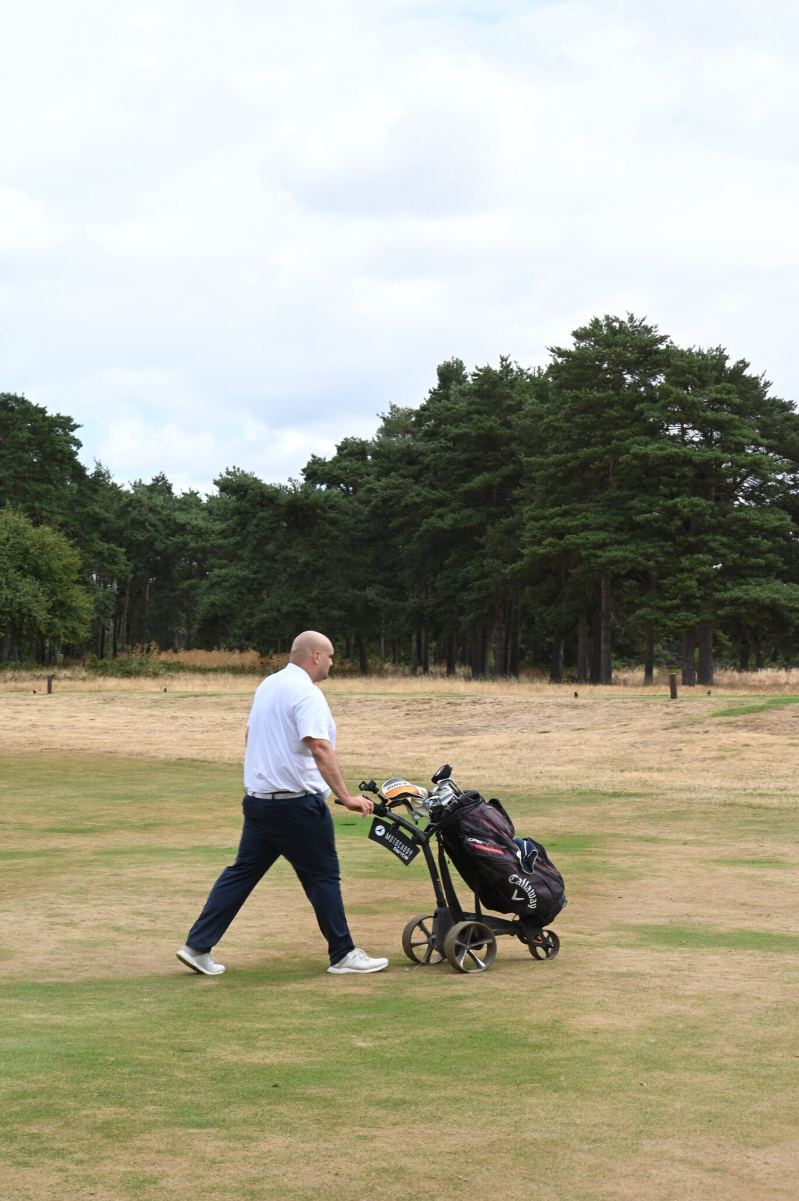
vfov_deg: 32.4
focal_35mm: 62
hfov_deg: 21.9
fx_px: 2066
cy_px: 600
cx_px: 400
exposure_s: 1/100
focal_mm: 62
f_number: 14
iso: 200
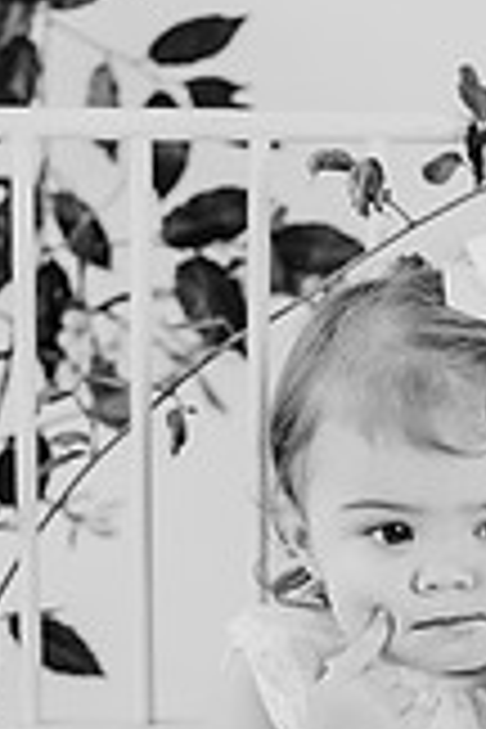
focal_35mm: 139
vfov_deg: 14.5
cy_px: 765
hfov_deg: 9.8
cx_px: 428
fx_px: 2815
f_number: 2.8
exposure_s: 1/160
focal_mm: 50
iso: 125
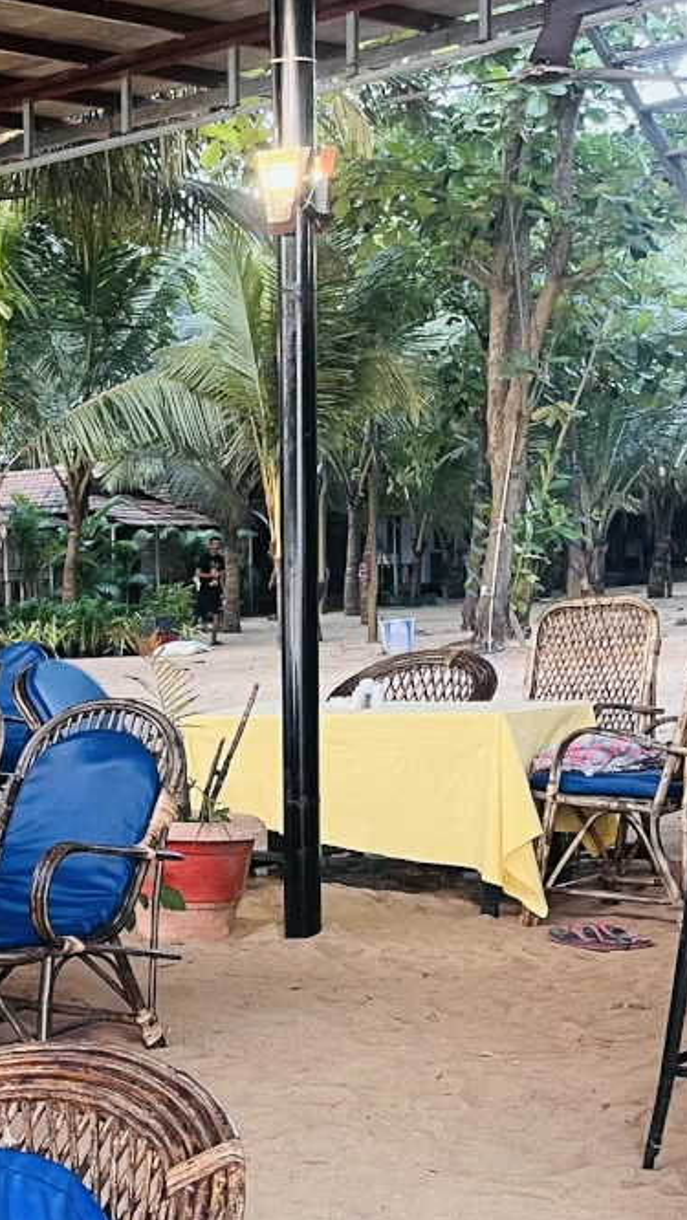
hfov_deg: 16.5
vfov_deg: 30.6
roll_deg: +4.0
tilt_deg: -7.5
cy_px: 890
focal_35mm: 68
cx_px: -284
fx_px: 2200
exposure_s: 1/60
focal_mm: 5.1
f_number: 1.6
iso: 160
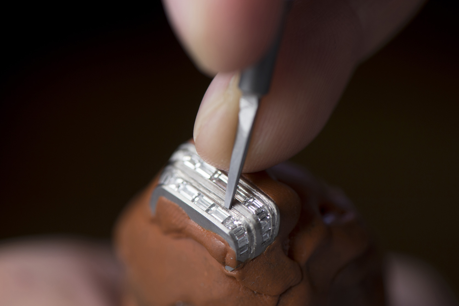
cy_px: 153
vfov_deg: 13.0
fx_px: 1338
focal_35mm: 105
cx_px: 230
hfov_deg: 19.5
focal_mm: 105
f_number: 7.1
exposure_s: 1/250
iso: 500
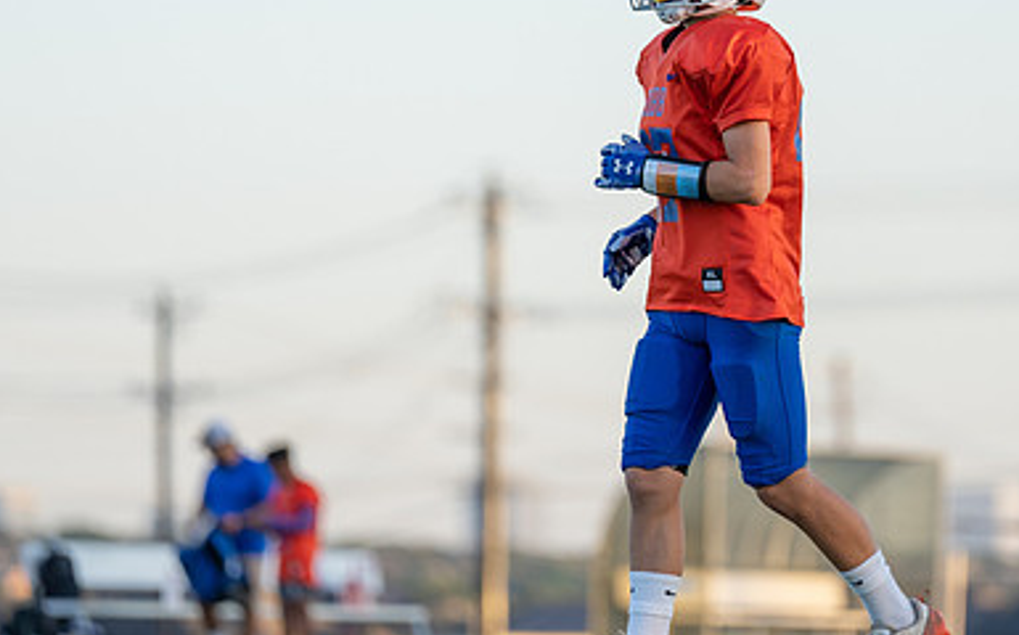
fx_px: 9824
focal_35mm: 354
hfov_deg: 5.9
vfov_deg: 3.7
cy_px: 193
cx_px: 679
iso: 125
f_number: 2.8
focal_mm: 200
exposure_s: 1/500
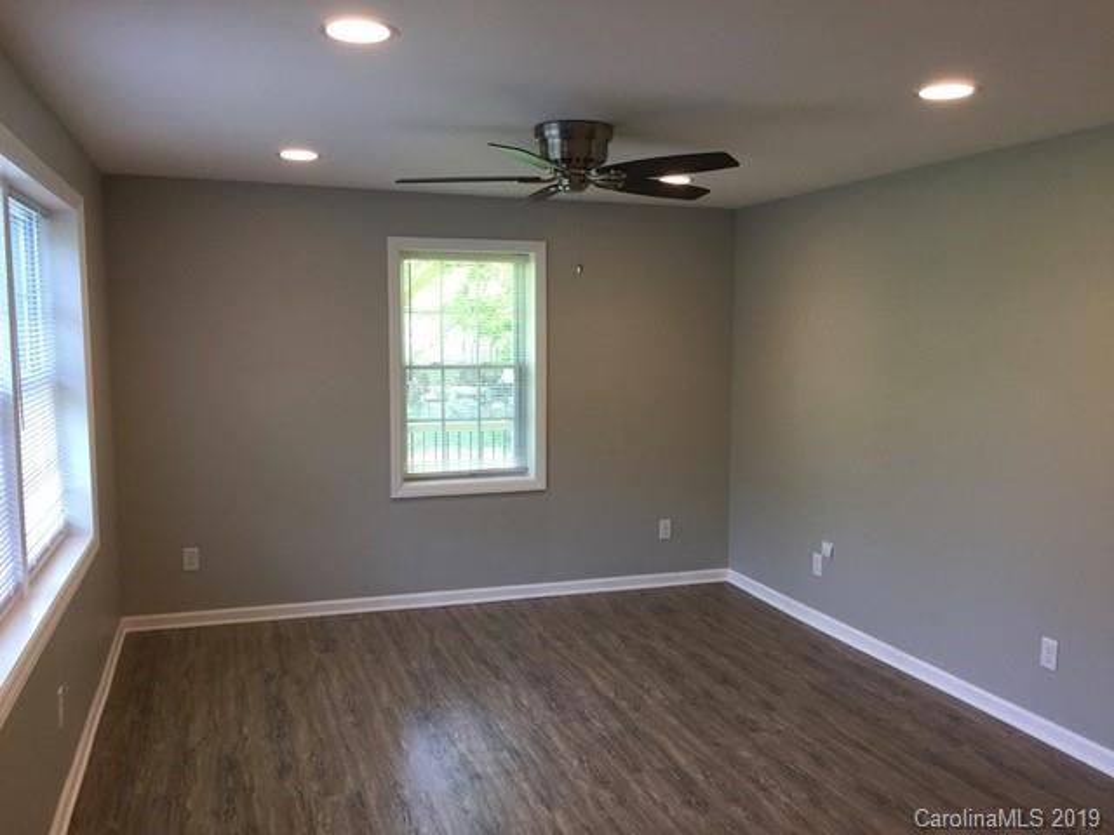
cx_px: 557
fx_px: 933
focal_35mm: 29
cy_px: 418
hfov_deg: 61.7
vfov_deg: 48.2
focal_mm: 4.15
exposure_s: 1/30
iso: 50
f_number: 2.2
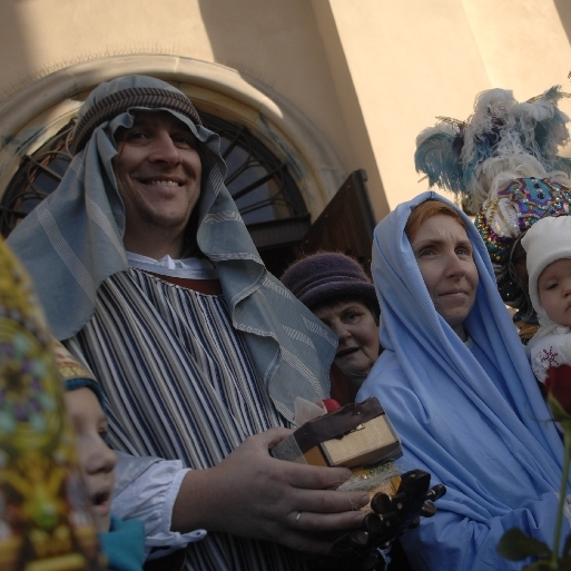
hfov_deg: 39.6
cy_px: 289
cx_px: 404
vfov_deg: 40.3
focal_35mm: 42
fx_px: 777
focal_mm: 21
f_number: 3.5
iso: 100
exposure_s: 1/400
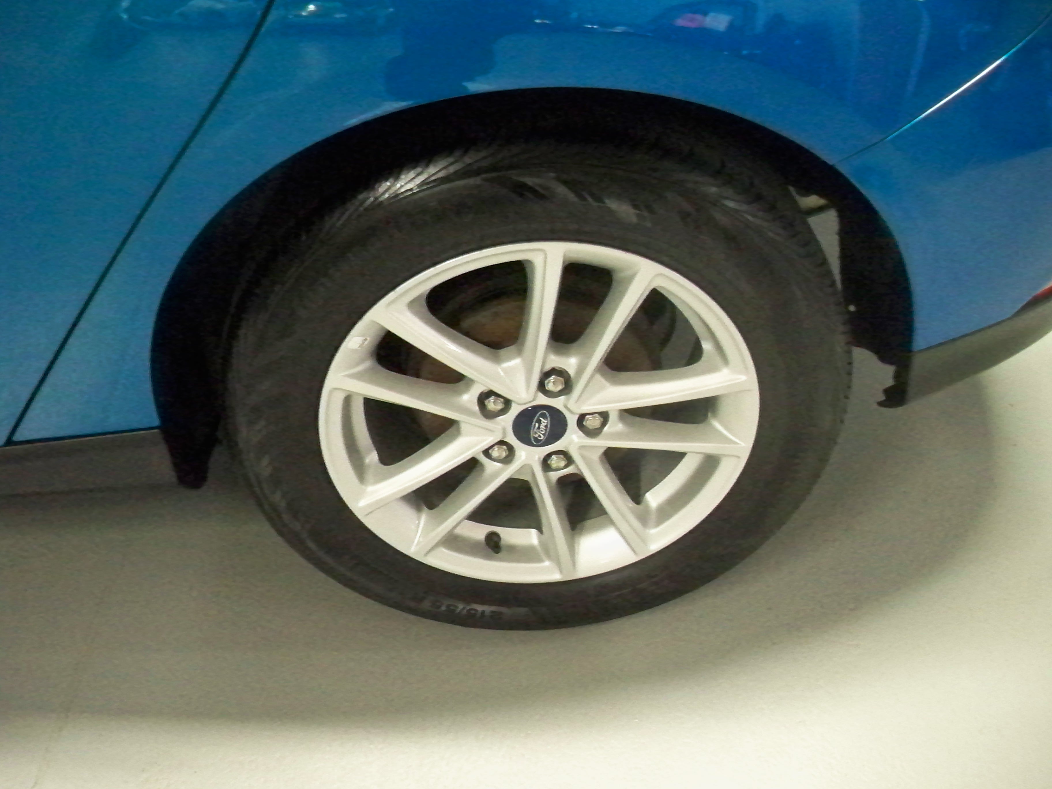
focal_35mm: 35
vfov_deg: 40.7
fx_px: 1064
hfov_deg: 52.6
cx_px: 526
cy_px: 394
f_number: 3.1
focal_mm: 6.3
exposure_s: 1/60
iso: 2500
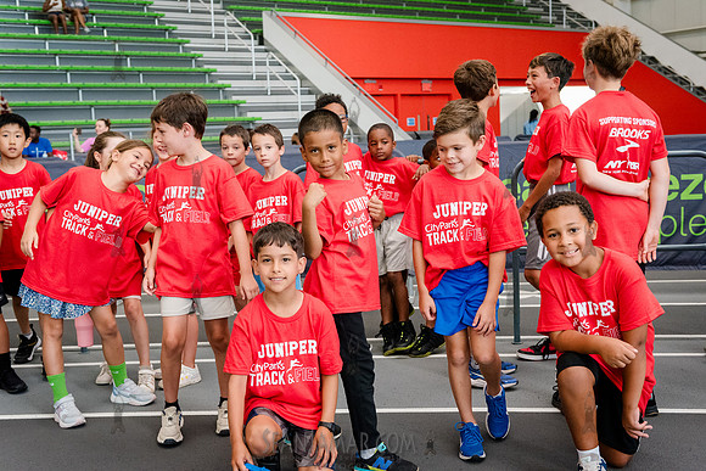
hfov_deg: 43.6
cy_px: 236
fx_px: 883
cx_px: 353
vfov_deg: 29.9
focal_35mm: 45
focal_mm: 45
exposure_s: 1/640
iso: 6400
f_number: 4
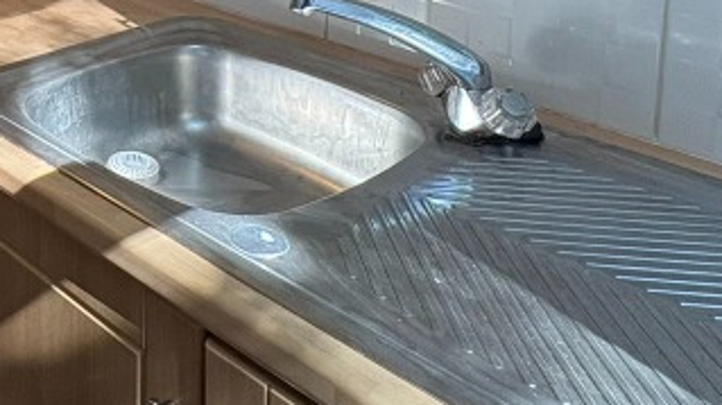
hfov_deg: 36.1
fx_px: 938
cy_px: -163
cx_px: -63
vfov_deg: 21.4
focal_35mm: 49
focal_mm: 2.22
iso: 200
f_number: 2.2
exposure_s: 1/100
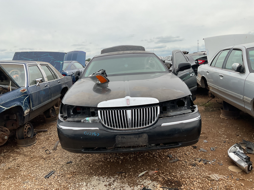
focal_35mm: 29
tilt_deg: -5.8
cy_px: 95
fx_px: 213
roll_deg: +6.3
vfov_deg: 48.2
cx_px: 127
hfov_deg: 61.7
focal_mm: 3
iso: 16
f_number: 1.8
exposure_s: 1/1342
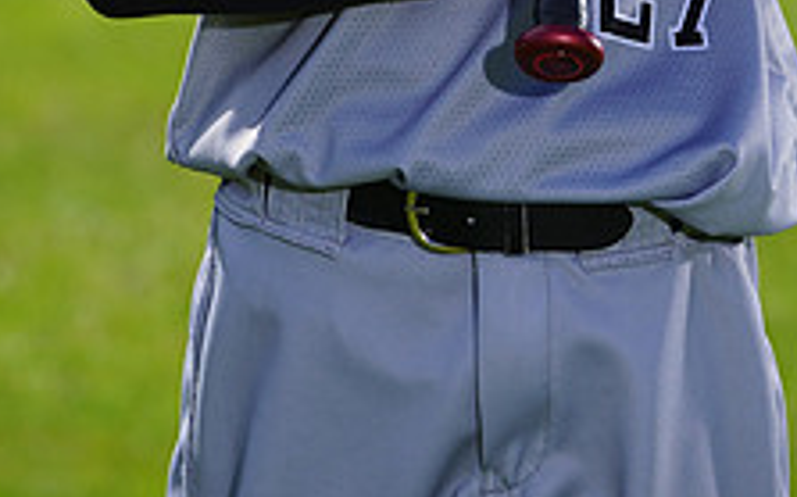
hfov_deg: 3.7
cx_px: 377
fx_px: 12220
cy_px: -490
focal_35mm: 563
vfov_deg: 2.3
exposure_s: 1/250
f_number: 8
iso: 100
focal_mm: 212
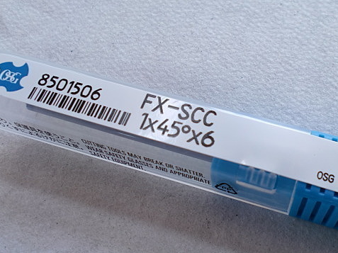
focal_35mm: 47
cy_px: 141
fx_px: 459
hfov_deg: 40.2
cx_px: 210
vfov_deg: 30.8
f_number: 3.1
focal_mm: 6.3
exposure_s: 1/100
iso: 64
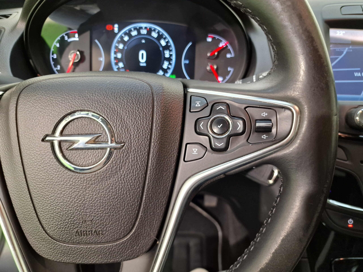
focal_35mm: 23
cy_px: 136
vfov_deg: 58.9
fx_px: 241
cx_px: 182
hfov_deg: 73.9
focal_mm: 6.4
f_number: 1.8
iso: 400
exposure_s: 1/33
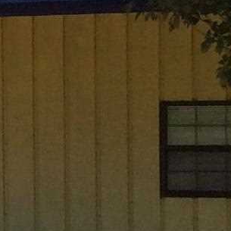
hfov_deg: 6.9
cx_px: -292
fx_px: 1812
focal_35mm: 240
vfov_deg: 7.3
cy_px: 172
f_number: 2.4
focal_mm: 3.3
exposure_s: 1/1395
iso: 32
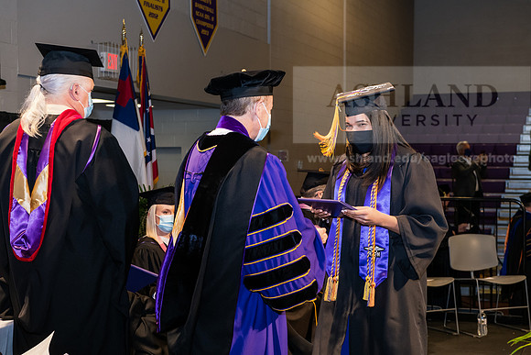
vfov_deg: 21.9
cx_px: 266
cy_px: 178
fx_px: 915
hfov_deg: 32.4
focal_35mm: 62
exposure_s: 1/200
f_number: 6.3
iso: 1600
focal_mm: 62
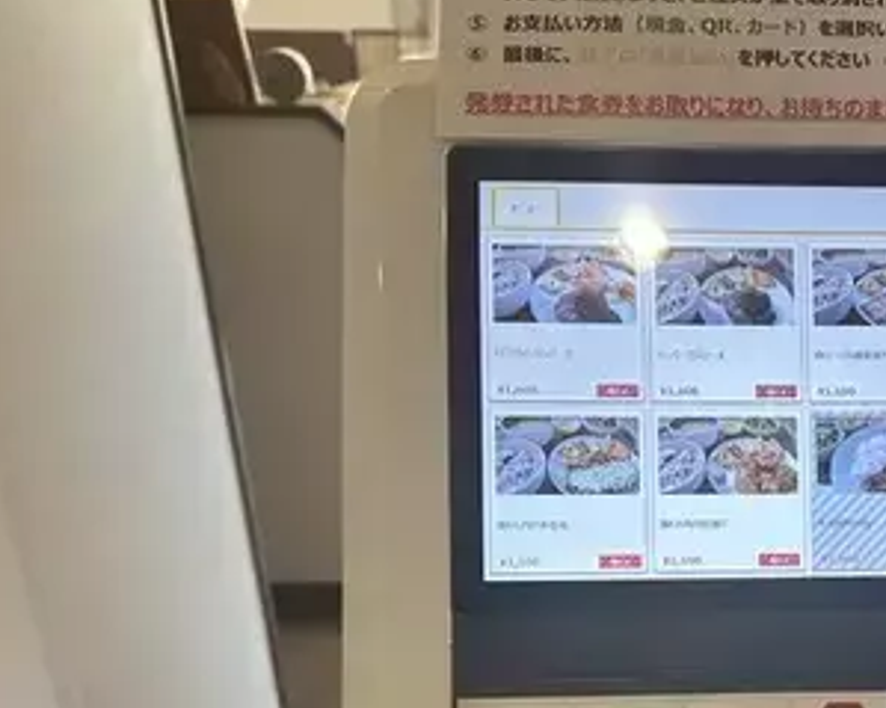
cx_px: 812
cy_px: 631
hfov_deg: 36.8
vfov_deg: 30.7
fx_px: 1232
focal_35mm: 47
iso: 200
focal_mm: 6.86
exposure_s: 1/100
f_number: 1.78
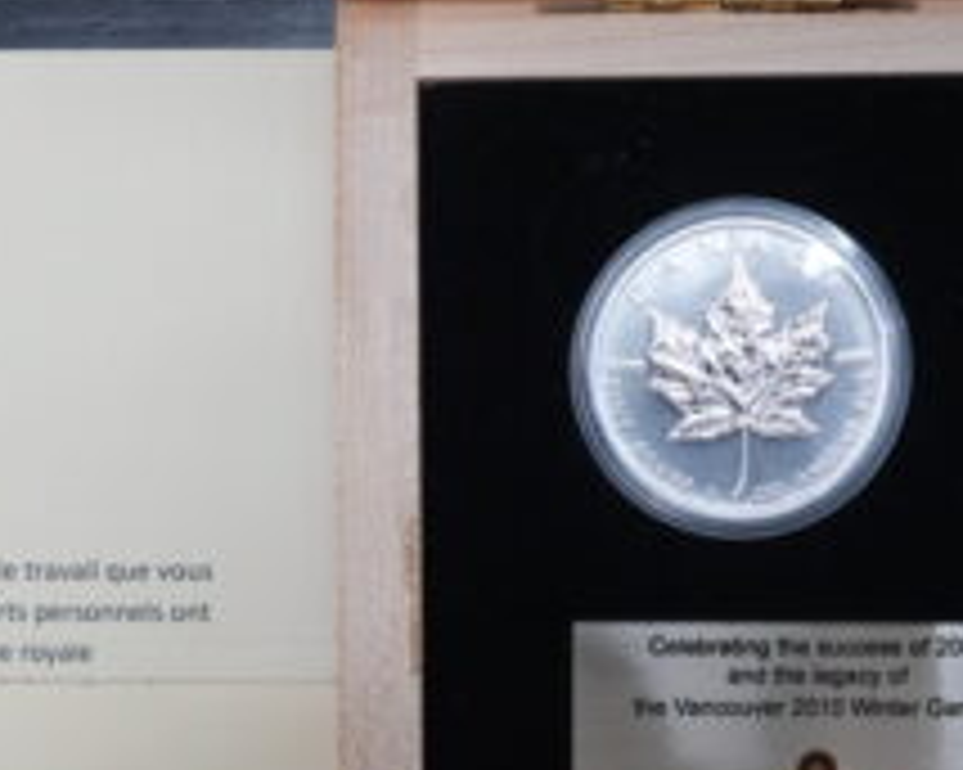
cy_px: 552
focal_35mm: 59
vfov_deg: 25.4
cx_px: 531
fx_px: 1690
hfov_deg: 31.8
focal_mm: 15
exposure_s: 1/60
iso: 800
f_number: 4
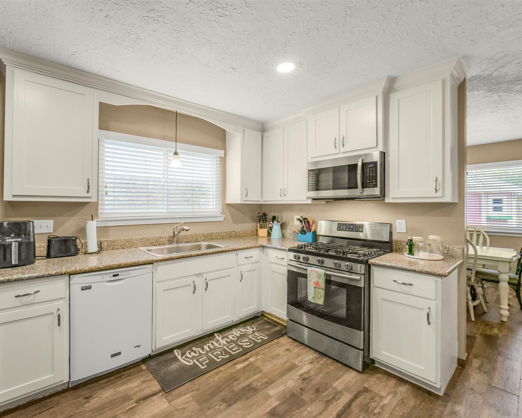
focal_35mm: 16
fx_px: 247
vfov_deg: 80.4
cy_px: 212
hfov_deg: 92.7
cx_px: 231
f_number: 11
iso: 500
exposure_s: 1/25
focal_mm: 14
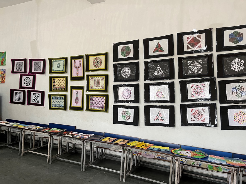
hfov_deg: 67.3
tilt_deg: -0.7
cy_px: 92
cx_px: 123
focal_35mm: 26
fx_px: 185
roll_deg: -2.5
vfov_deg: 53.1
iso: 160
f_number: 1.6
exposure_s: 1/50
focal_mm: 5.1
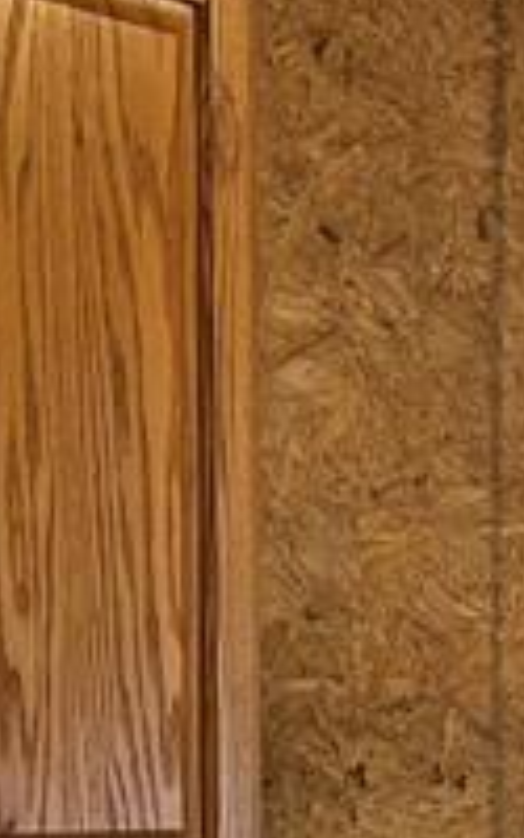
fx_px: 3222
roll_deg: -1.7
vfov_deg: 14.3
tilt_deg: -7.6
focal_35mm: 141
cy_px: 1043
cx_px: 910
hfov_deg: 8.9
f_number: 1.5
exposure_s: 1/30
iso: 64
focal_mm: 5.7
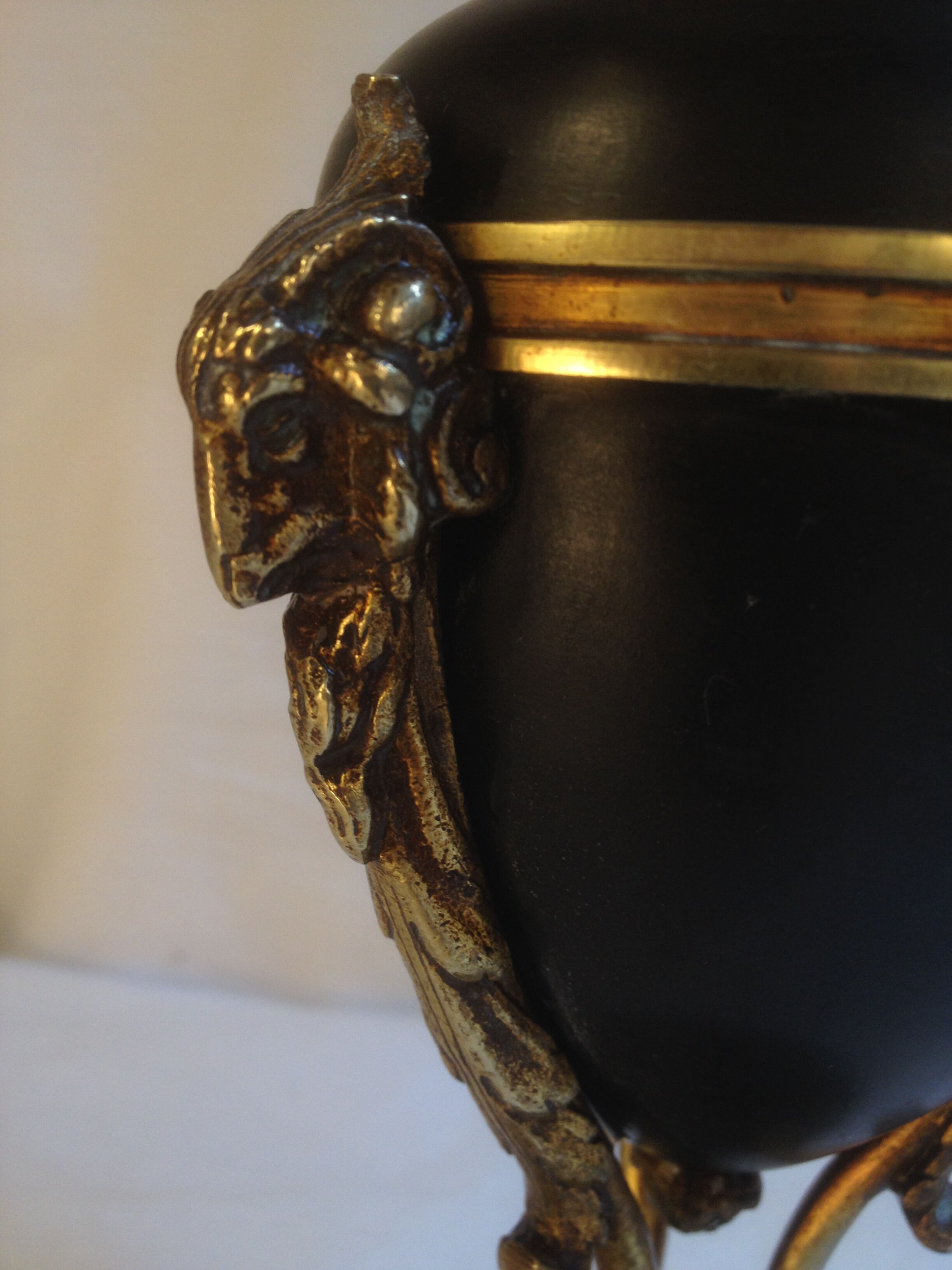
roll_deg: -1.6
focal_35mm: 35
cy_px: 635
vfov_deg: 52.6
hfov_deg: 40.7
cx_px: 476
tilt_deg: -10.7
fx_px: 1283
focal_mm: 4.28
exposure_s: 1/40
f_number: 2.4
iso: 50
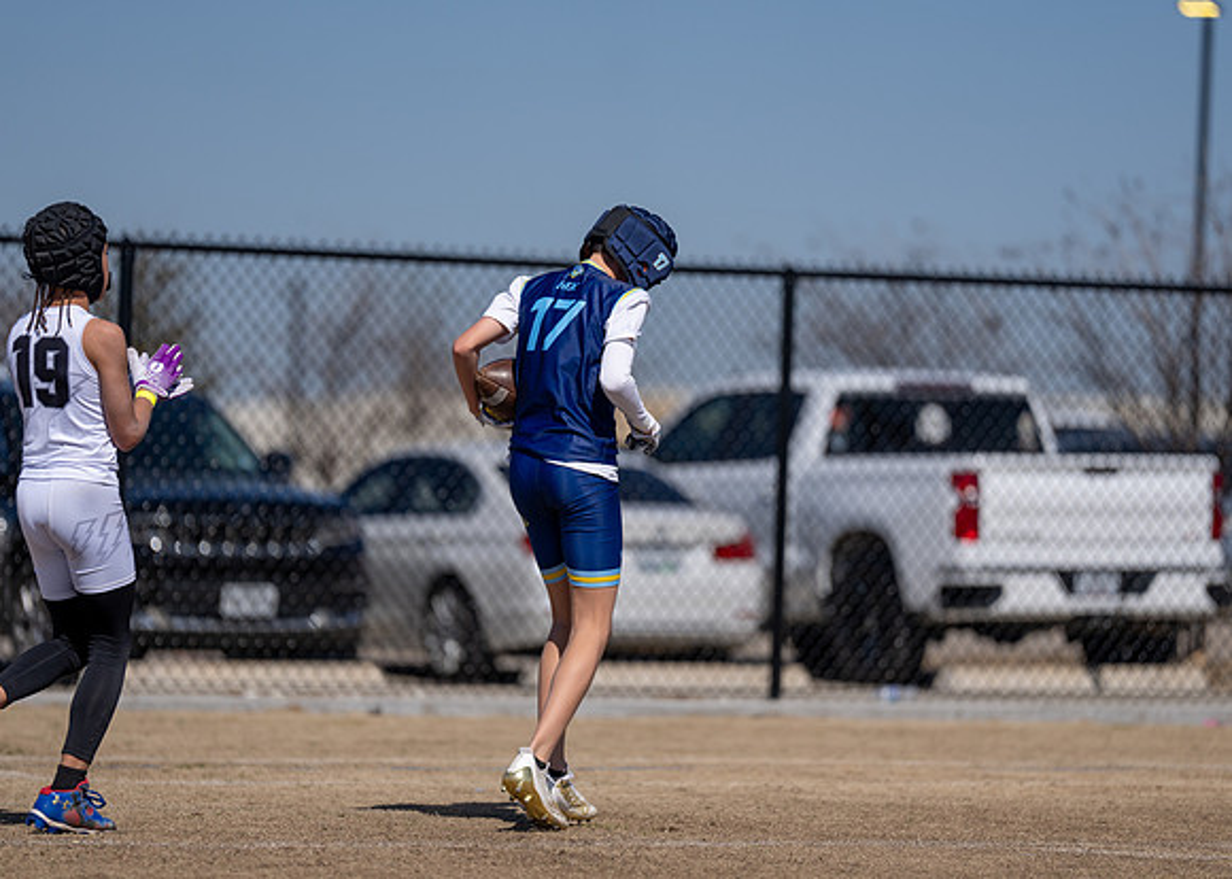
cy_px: 440
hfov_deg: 9.6
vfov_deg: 6.9
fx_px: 7331
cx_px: 616
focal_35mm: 210
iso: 100
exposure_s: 1/5000
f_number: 2.8
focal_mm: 200
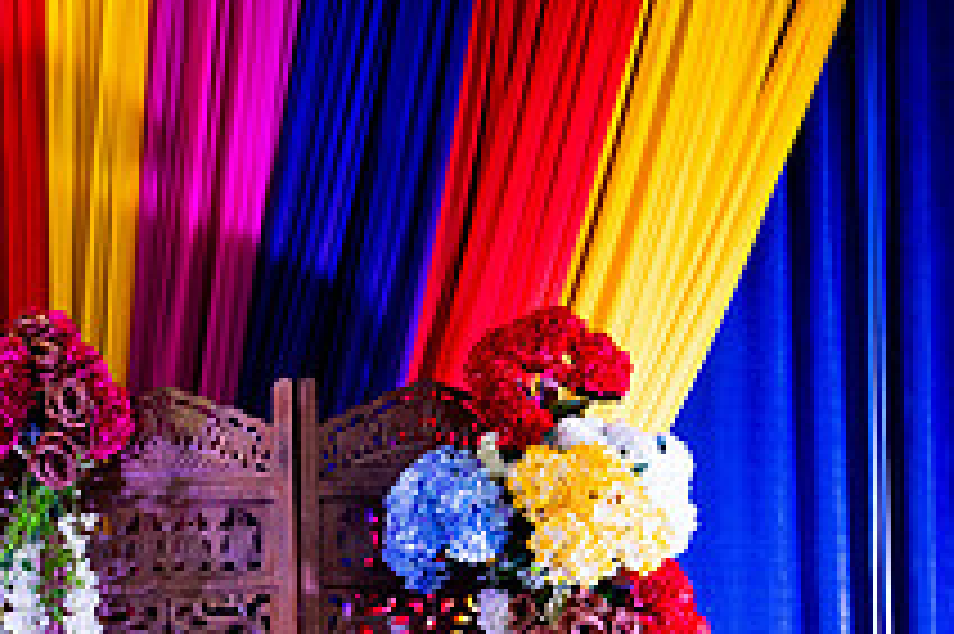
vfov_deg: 11.7
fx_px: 3045
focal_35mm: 115
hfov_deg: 17.4
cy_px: 753
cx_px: 4
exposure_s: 1/200
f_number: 2.8
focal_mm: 42
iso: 2000
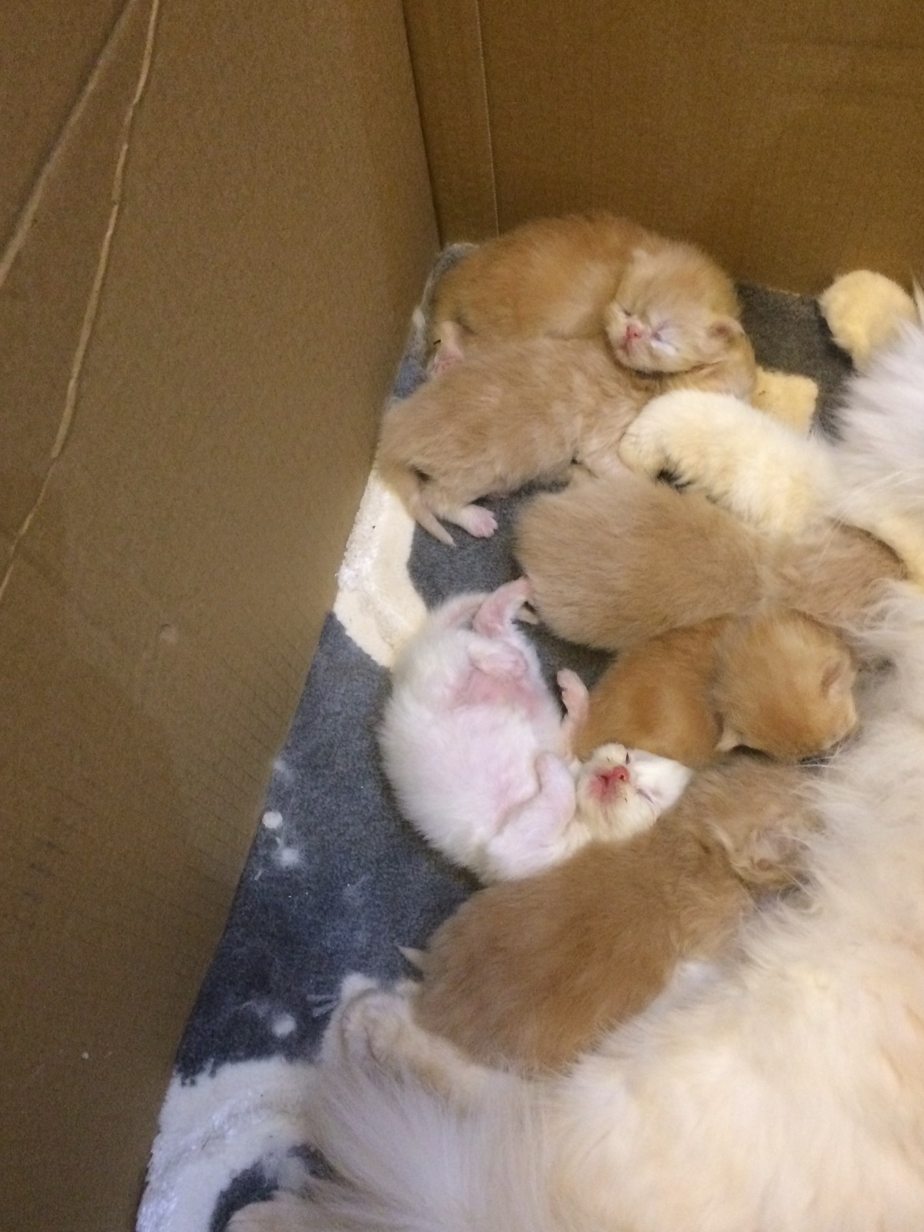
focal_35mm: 33
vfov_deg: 55.4
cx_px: 457
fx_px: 1175
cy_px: 605
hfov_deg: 42.9
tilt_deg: -69.0
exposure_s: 1/30
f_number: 2.2
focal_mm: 4.15
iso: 320
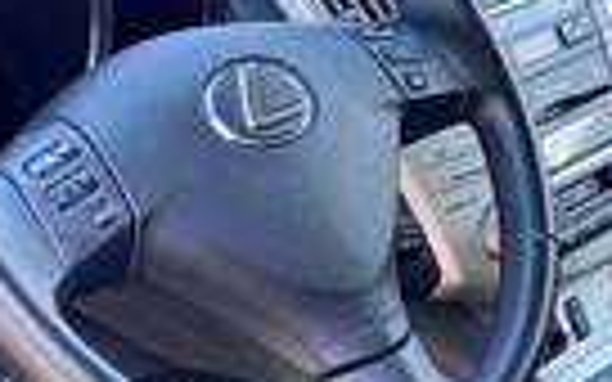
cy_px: 472
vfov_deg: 10.8
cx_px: 614
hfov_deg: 17.1
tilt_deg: -29.0
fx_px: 1985
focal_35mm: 119
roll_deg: -0.9
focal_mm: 6.76
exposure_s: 1/121
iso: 64
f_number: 1.78
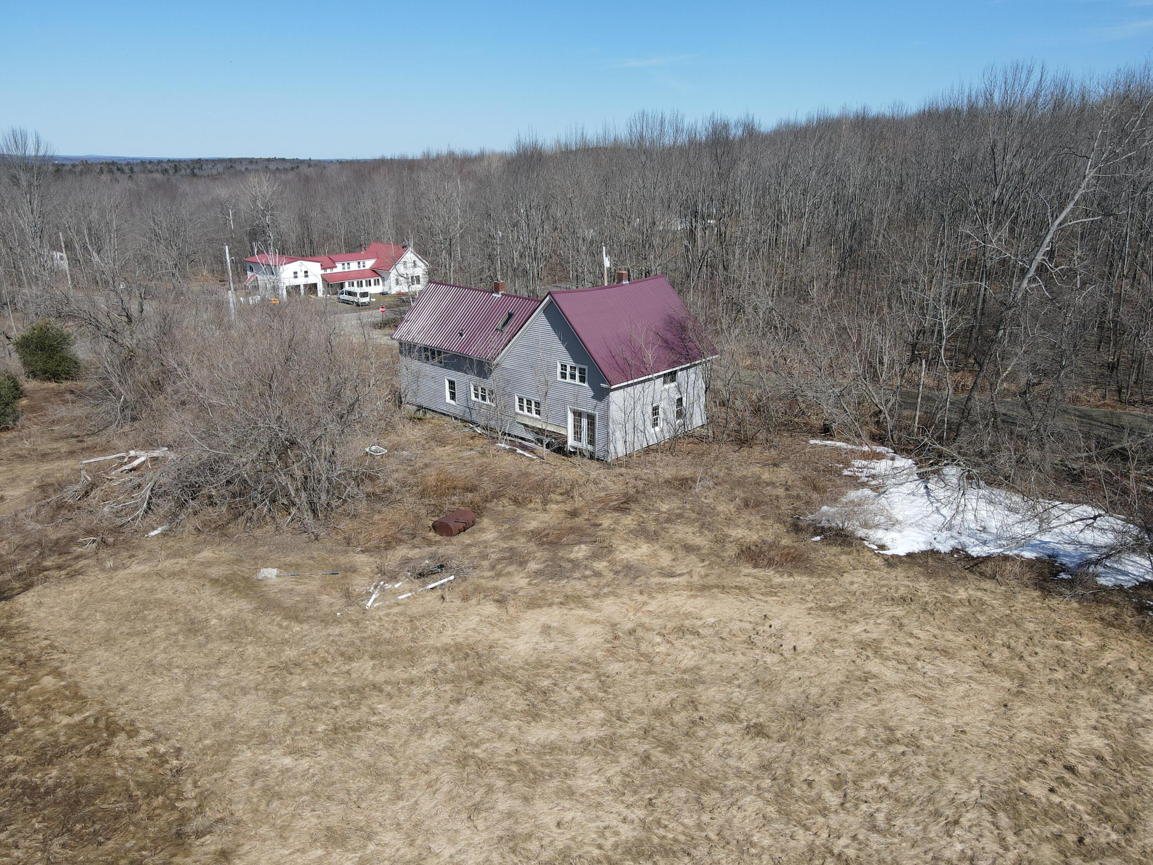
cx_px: 576
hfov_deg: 71.6
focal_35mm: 24
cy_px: 432
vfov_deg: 56.8
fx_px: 799
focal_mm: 4.5
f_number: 2.8
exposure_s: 1/800
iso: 100
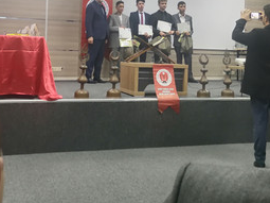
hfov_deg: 37.5
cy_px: 30
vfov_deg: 27.7
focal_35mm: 51
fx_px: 398
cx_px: 124
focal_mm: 5.4
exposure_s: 1/33.3
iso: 250
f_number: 1.8
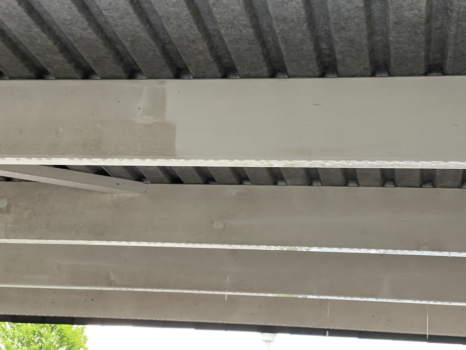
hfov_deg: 30.3
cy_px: 175
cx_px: 233
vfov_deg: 22.9
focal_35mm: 64
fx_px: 862
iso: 500
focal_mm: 7.5
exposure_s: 1/60
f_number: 2.2
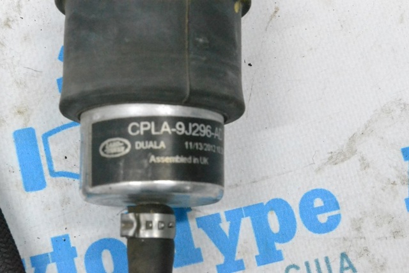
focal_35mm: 82
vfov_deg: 16.5
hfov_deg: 24.6
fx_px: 937
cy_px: 136
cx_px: 204
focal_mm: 55
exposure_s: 1/160
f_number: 11
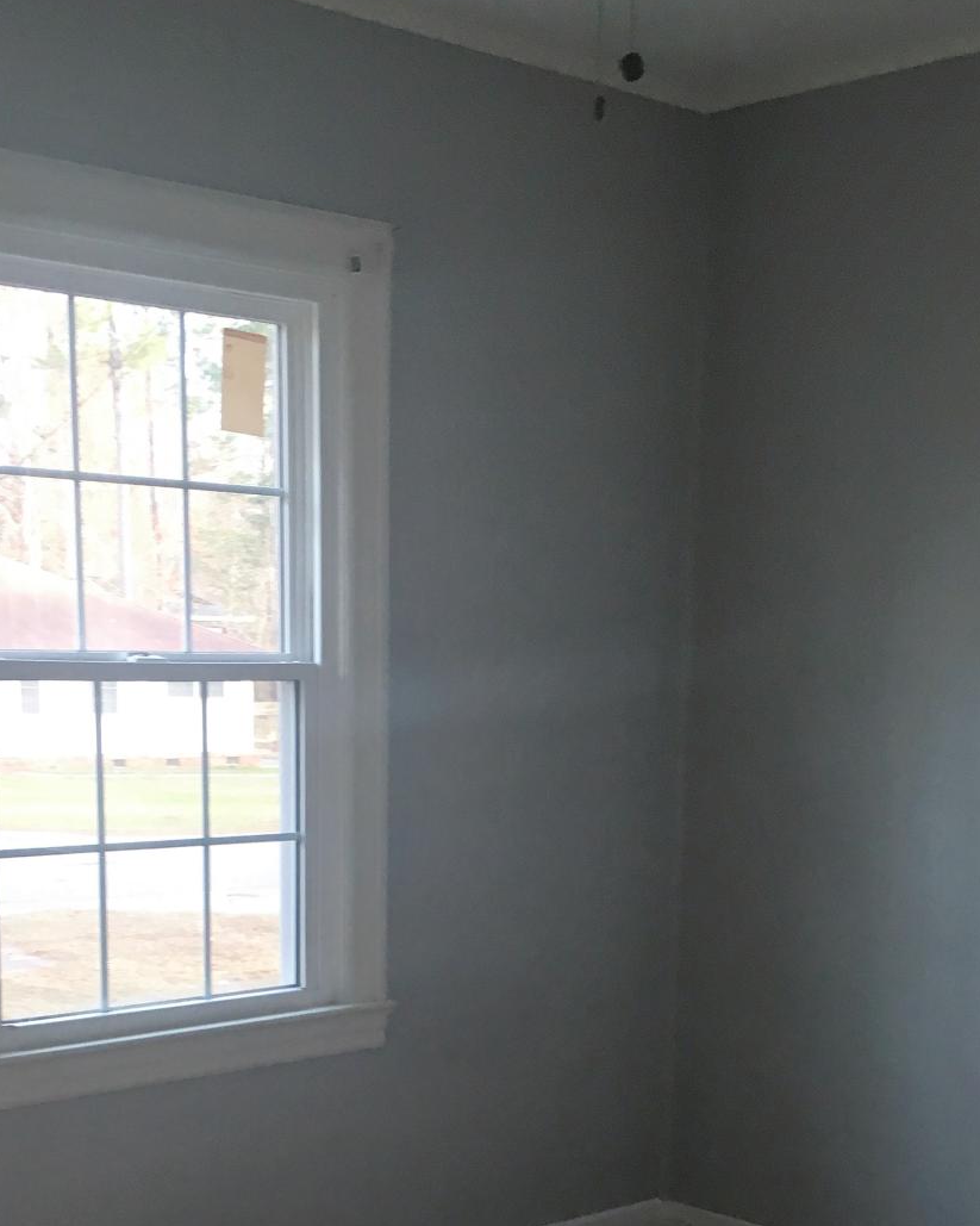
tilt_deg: -12.6
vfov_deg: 32.6
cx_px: 467
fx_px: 1994
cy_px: 1085
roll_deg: -2.6
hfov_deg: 27.6
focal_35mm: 55
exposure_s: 1/30
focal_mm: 4.15
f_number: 2.2
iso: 50
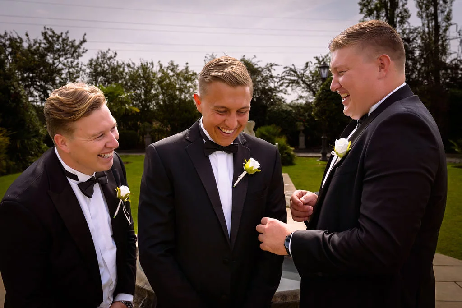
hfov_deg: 52.7
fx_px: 466
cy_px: 158
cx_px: 228
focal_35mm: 36
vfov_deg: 36.6
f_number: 5
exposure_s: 1/640
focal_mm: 28
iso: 100
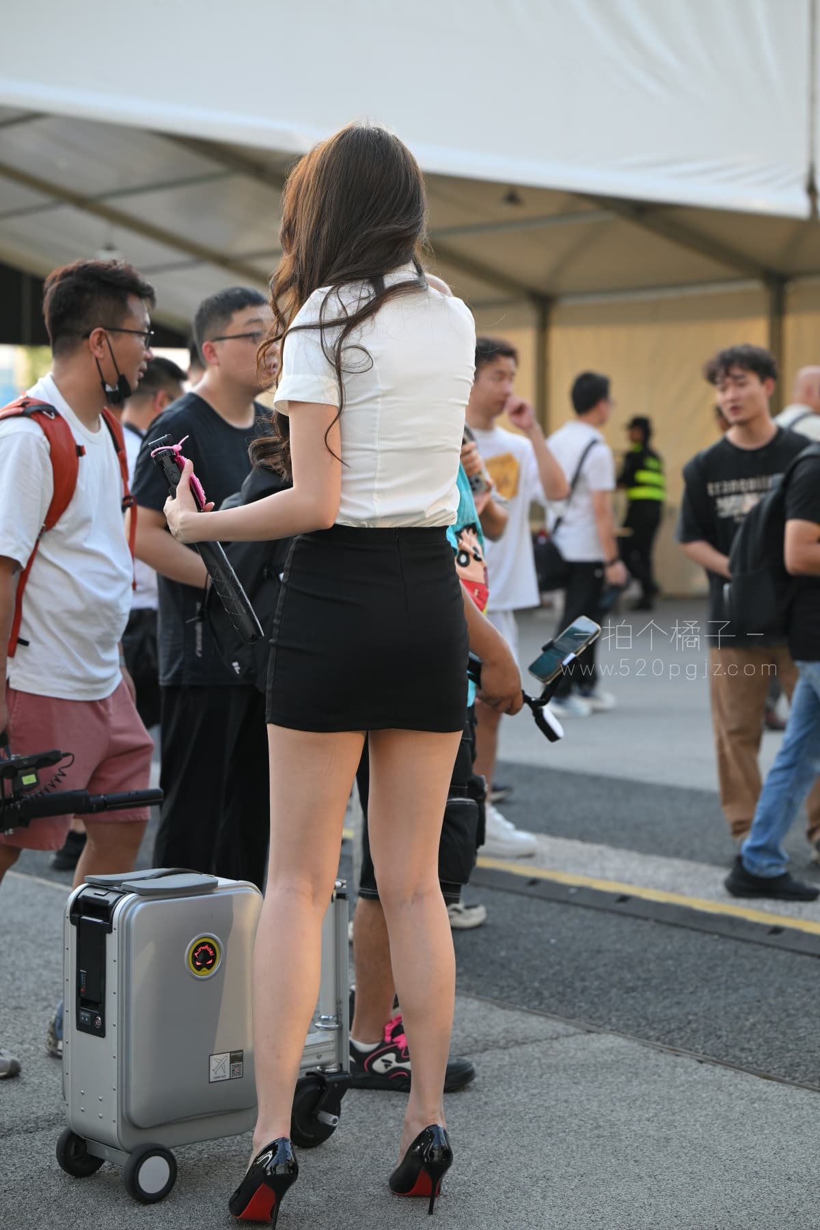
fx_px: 2391
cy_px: 615
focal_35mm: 70
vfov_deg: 28.8
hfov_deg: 19.5
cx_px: 410
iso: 450
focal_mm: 70
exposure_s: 1/640
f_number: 3.5
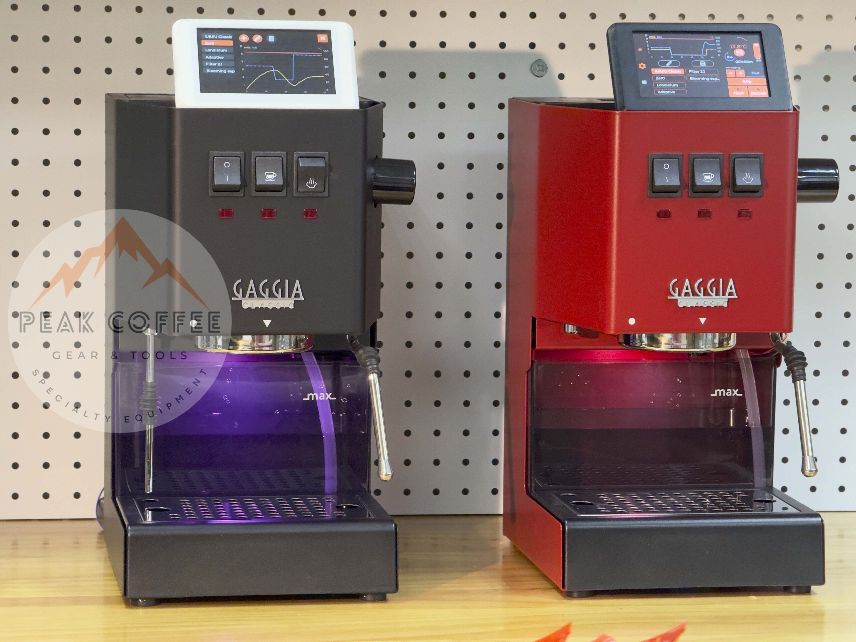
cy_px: 321
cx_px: 428
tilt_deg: -6.9
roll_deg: -0.7
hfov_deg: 16.4
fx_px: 2967
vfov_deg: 12.3
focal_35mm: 120
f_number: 2.8
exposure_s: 1/33
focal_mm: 15.66
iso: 500
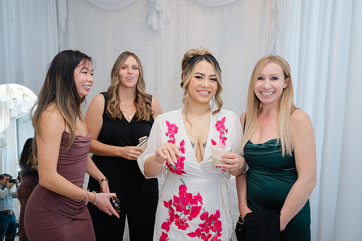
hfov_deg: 65.5
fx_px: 281
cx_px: 181
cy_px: 120
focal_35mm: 28
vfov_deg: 46.4
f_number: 4
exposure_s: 1/125
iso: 800
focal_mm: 28
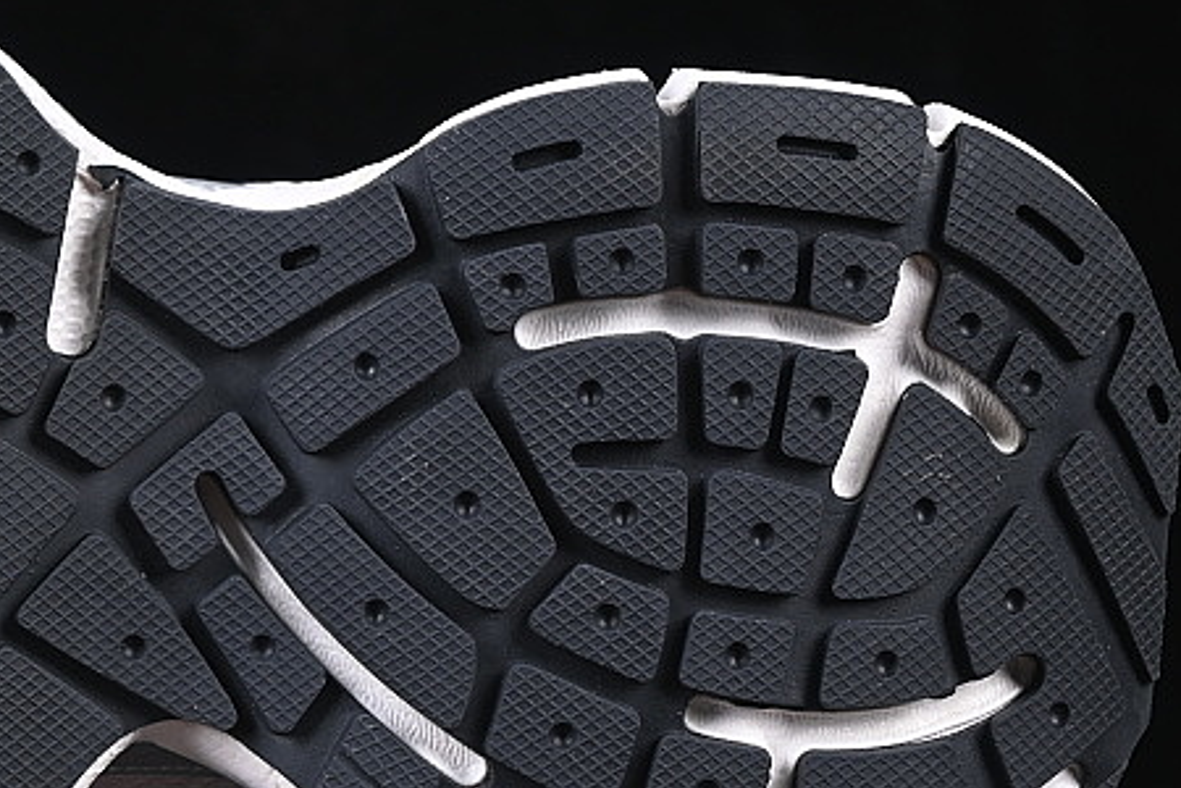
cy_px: 410
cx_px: 92
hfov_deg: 11.3
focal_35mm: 180
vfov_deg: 7.6
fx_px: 5905
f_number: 6.3
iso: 160
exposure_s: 1/60
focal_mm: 50
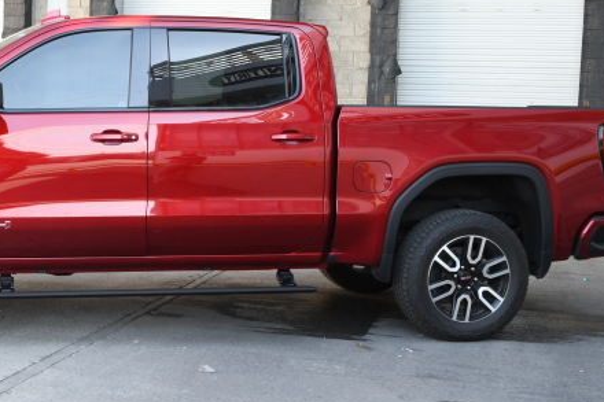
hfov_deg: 32.8
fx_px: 1006
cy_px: 226
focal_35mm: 60
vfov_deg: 22.6
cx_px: 151
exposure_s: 1/60
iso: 400
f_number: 11
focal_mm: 22
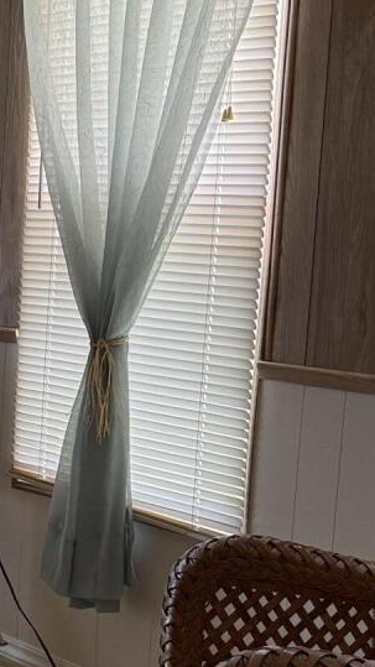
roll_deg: +1.2
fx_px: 1716
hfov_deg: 11.1
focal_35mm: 97
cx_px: -415
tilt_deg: -10.2
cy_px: 481
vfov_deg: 21.9
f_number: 1.78
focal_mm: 6.76
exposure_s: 1/60
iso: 160
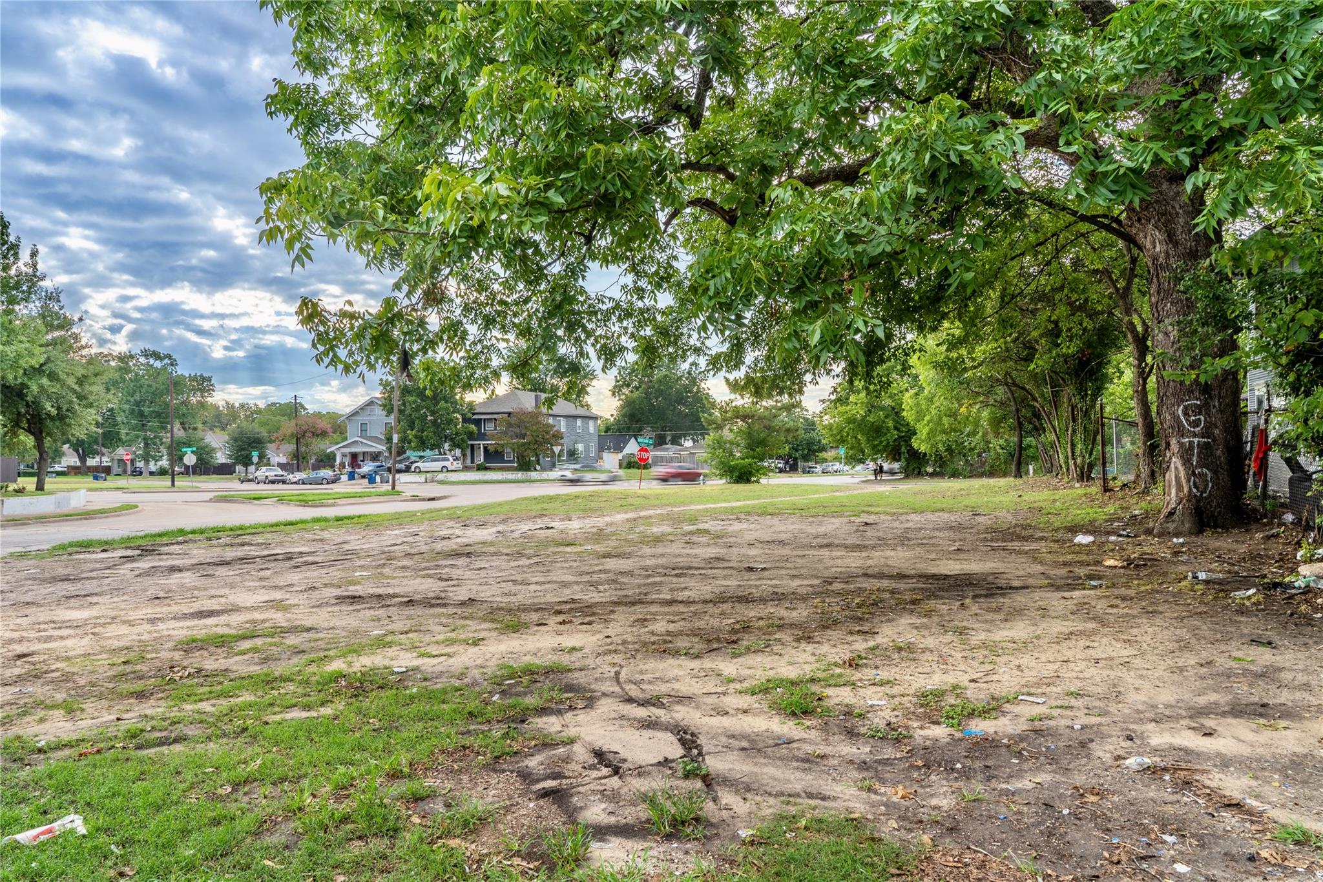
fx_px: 882
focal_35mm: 24
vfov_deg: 53.1
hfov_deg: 73.7
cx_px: 662
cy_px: 441
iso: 200
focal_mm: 24
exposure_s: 1/200
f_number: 14
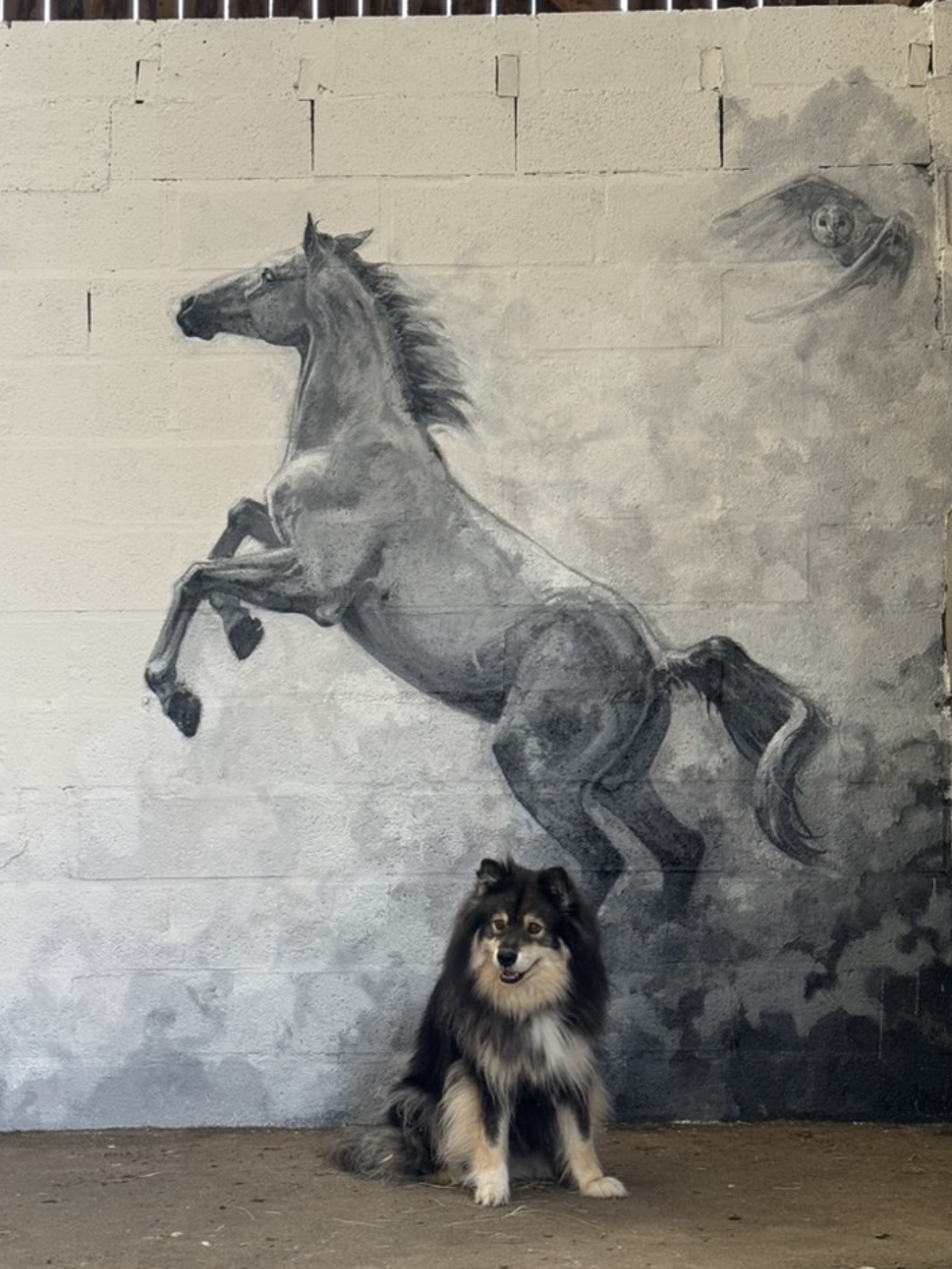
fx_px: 1870
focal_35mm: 51
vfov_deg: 37.5
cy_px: 670
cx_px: 448
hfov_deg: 28.6
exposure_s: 1/86
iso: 100
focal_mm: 6.76
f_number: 1.78
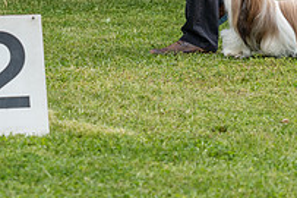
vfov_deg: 5.0
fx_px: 2242
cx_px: 291
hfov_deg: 7.5
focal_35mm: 272
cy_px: -71
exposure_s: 1/1000
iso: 640
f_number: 4.5
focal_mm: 95
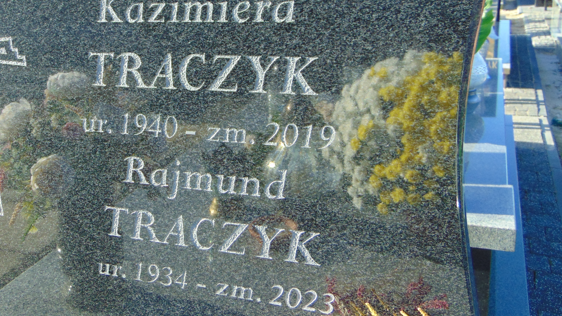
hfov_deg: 46.0
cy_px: 114
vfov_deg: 27.0
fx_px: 656
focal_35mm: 44
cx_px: 210
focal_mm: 5.4
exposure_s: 1/200
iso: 80
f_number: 3.1
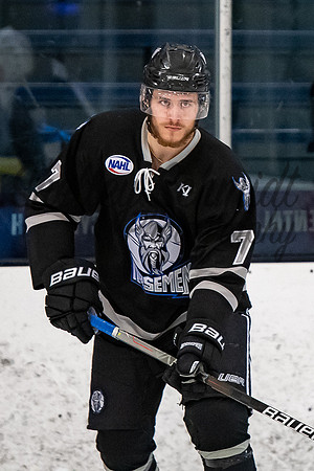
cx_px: 276
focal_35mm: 720
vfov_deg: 2.9
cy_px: 99
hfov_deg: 1.9
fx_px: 9420
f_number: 3.2
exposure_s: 1/800
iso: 2000
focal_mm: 200
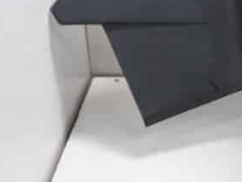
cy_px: -6
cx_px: 366
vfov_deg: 15.4
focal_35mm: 94
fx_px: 657
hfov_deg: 18.4
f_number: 4.5
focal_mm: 18
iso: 400
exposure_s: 1/60
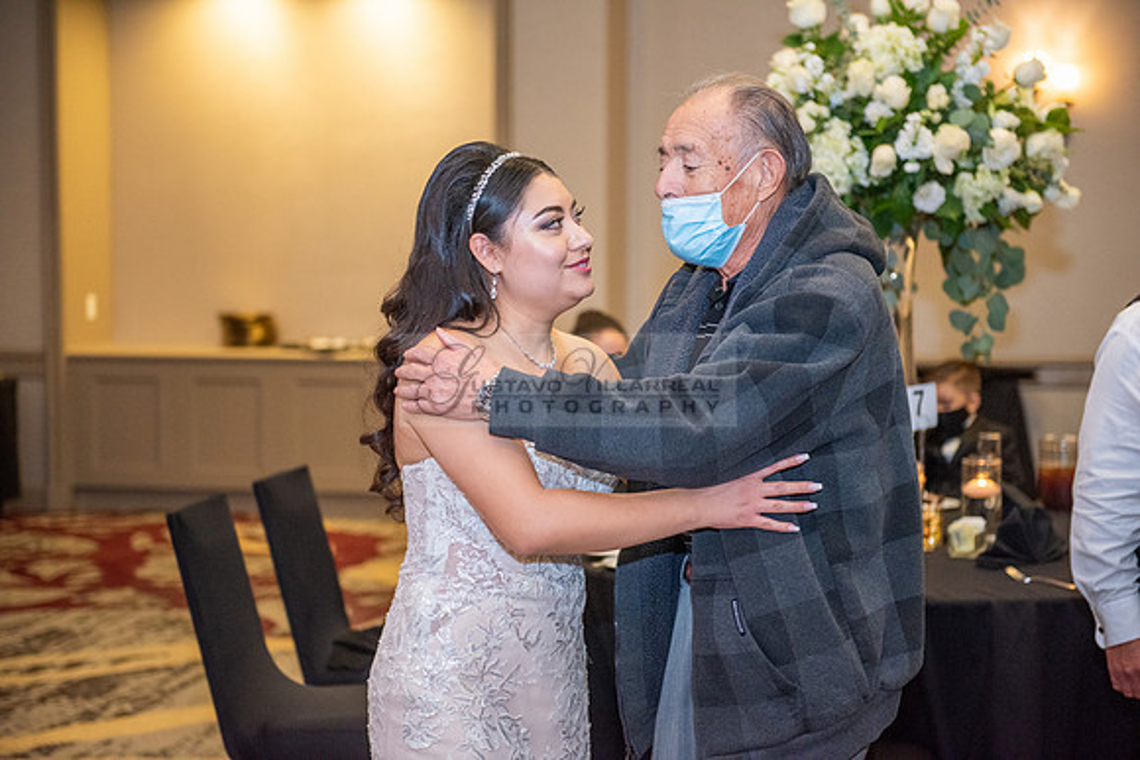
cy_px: 380
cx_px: 570
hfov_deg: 28.8
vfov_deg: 19.5
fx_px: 2217
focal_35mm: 70
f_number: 2.8
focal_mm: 70
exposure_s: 1/160
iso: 1600
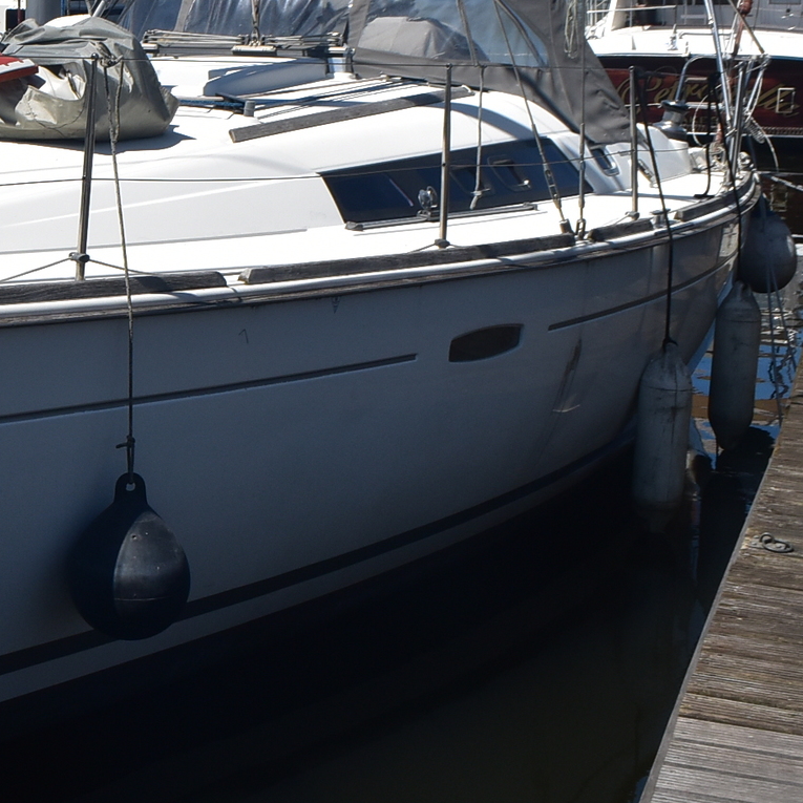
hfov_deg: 21.0
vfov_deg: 22.9
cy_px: 218
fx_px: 1968
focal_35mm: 75
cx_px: -232
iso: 360
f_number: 11
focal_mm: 18
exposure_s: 1/500
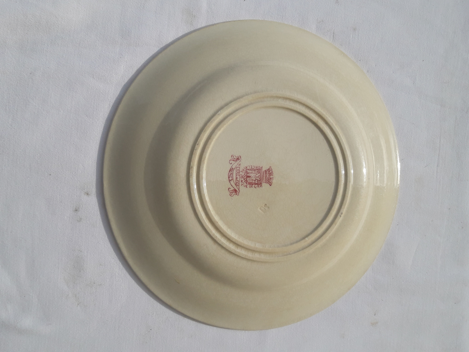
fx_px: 379
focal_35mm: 28
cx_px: 234
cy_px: 176
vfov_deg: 49.7
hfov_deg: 63.4
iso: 40
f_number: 1.9
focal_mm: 3.7
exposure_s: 1/2222
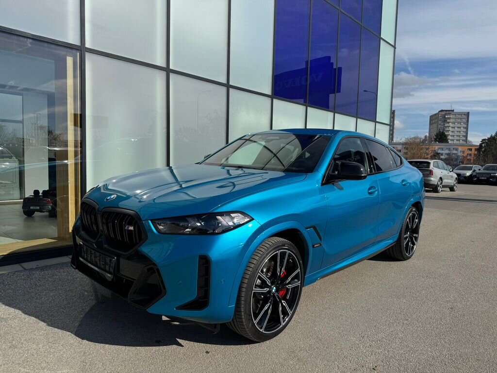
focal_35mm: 24
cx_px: 248
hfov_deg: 71.6
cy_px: 186
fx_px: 345
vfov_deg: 56.8
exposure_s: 1/7092
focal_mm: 6.76
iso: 80
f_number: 1.78
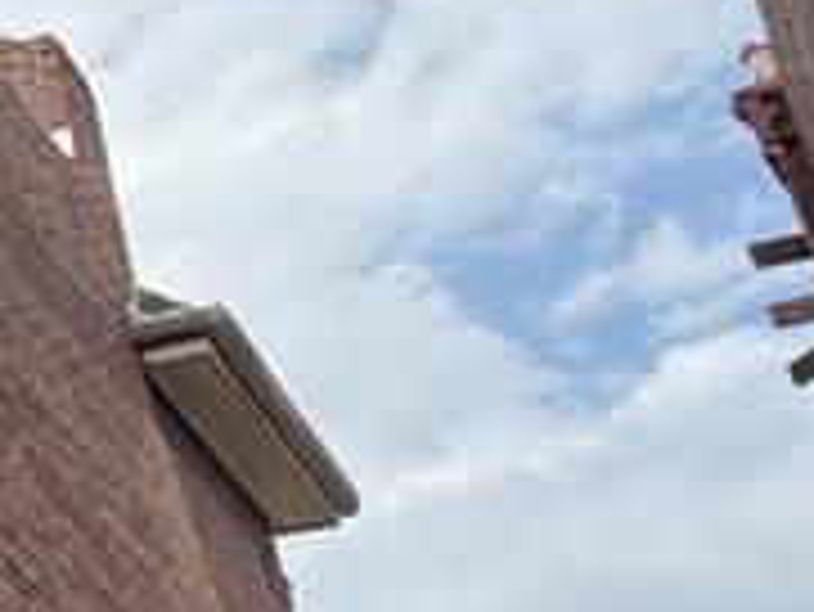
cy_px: 86
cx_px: -792
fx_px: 1859
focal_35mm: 79
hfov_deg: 17.8
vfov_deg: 18.4
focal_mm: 2.22
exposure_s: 1/770
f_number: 2.2
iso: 25
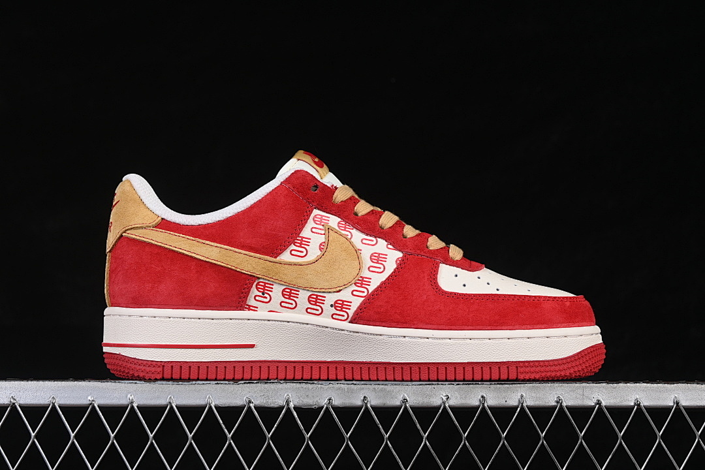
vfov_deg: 18.2
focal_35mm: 75
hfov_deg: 27.0
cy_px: 235
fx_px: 1469
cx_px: 352
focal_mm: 50
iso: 160
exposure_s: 1/80
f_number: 8
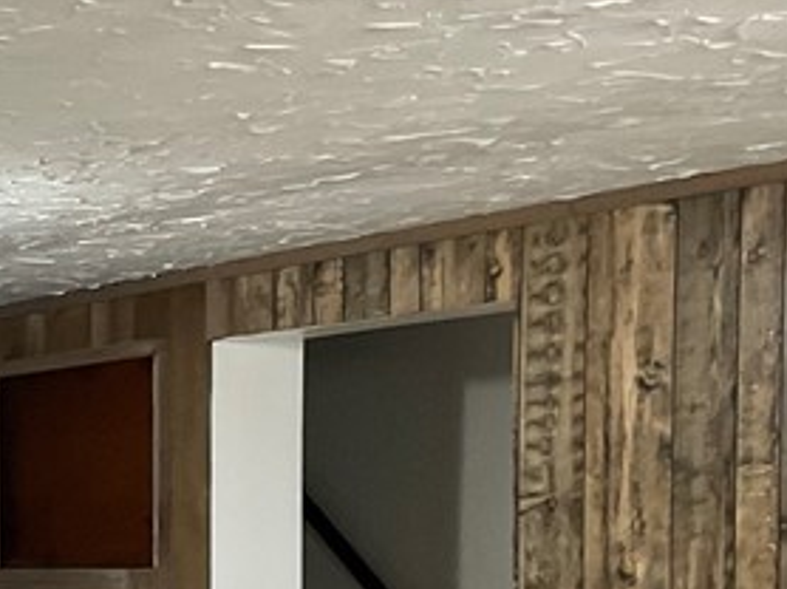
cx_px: -283
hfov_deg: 17.1
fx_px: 2431
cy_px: 733
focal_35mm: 107
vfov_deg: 13.4
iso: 100
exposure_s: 1/60
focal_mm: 3
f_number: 1.8
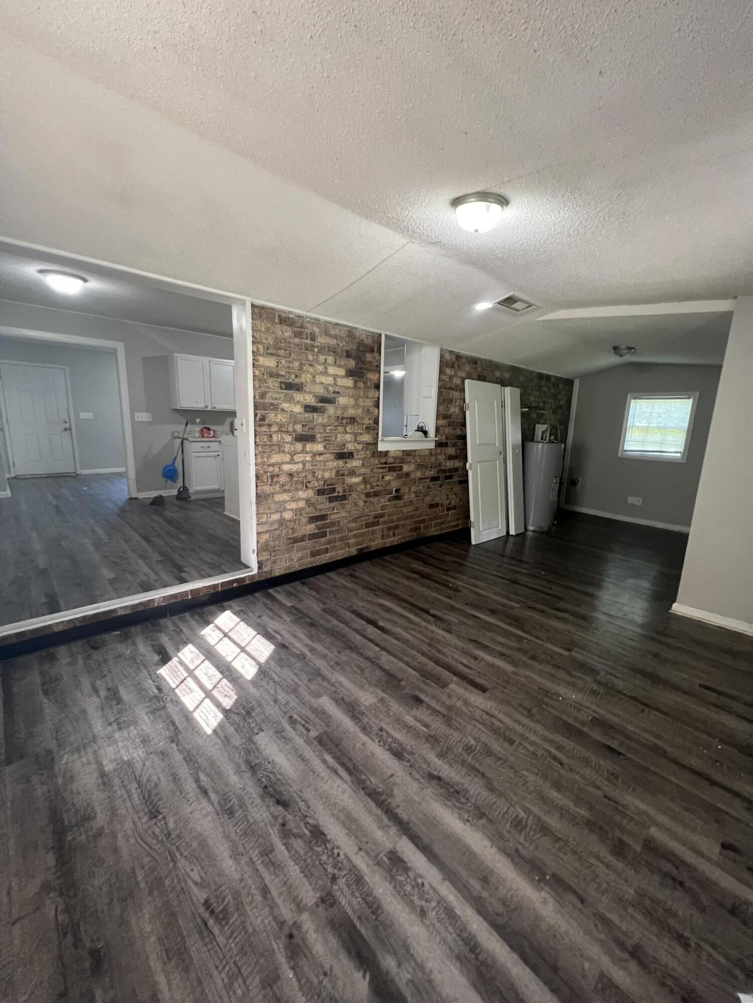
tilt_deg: -11.1
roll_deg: -3.4
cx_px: 376
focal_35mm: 13
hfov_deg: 89.9
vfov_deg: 106.2
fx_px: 377
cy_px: 502
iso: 500
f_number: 1.8
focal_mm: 1.57
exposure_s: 1/60
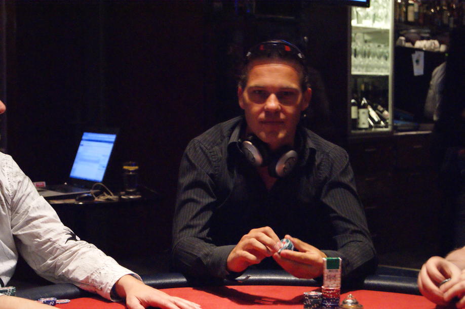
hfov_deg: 24.6
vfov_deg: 16.5
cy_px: 154
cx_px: 232
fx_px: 1065
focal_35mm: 82
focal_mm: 55
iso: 3200
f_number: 5.6
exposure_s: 1/20
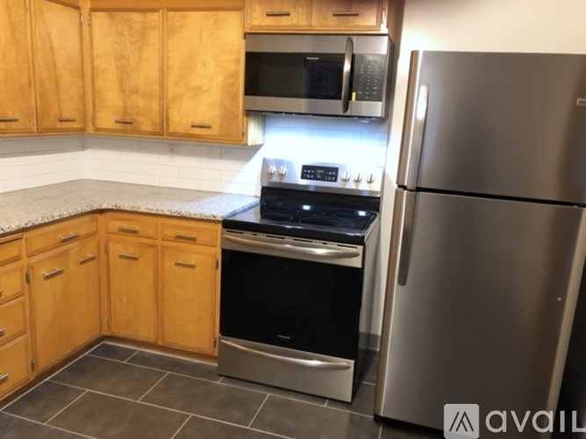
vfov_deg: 49.7
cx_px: 293
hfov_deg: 63.5
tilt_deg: -13.7
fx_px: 474
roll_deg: -2.6
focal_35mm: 28
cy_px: 220
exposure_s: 1/15
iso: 100
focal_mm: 3.99
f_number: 1.8
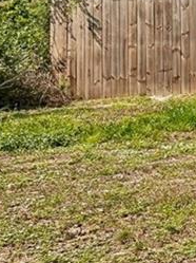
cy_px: 30
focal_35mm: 99
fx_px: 749
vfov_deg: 19.5
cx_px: 762
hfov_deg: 8.4
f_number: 8
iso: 400
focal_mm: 16
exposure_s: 1/1250
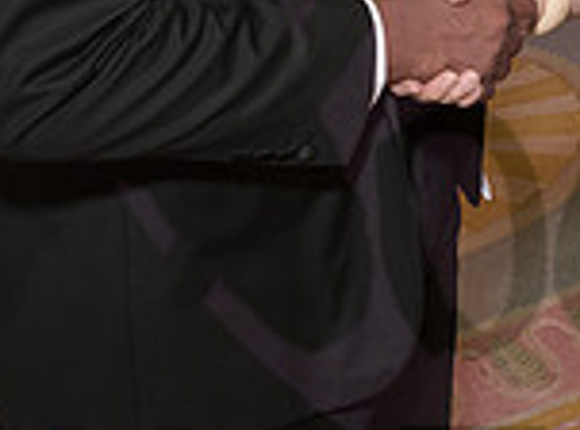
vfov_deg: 12.7
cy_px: -252
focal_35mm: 109
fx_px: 1819
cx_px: 1043
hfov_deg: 15.6
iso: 1000
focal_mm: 24
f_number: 4
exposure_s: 1/250
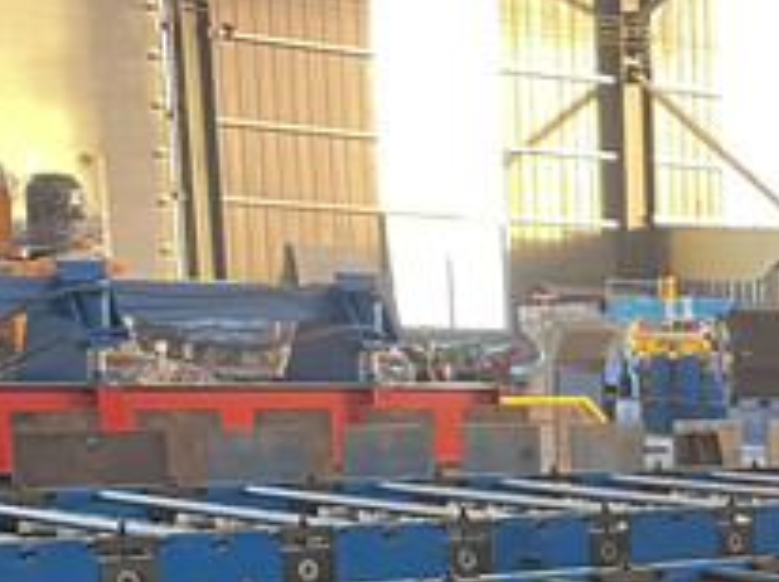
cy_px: 820
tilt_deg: -11.5
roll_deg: -0.8
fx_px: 2270
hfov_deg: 17.5
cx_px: 1176
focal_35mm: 101
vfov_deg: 13.9
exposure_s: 1/60
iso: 160
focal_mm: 4.2
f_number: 1.6
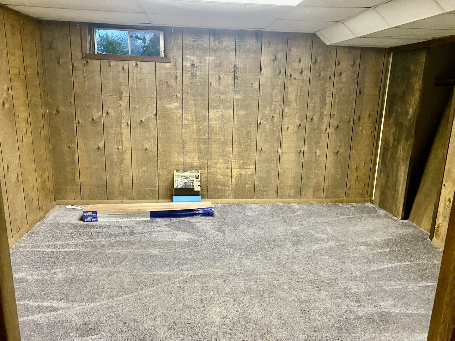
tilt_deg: -13.0
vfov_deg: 53.1
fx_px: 342
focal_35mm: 26
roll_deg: -1.8
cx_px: 228
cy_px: 170
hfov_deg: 67.3
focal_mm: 4.25
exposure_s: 1/30
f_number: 1.8
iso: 500
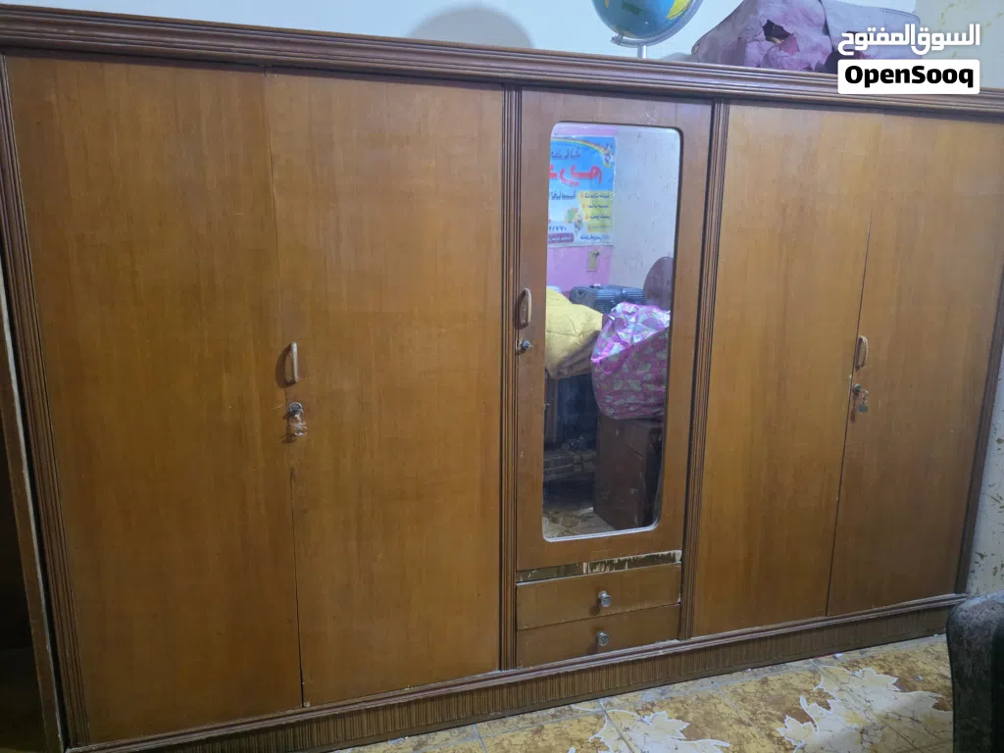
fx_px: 667
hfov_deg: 73.9
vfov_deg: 58.9
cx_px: 502
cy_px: 376
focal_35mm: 23
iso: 1250
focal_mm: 6.3
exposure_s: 1/100
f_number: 1.7
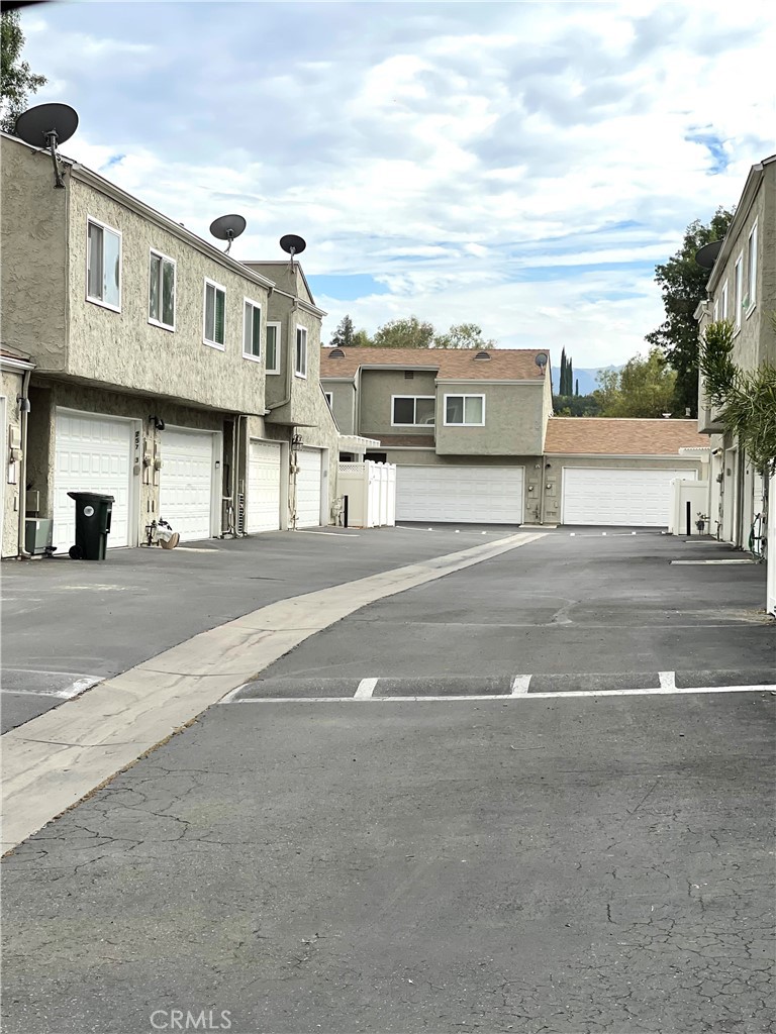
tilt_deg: -0.8
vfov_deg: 30.3
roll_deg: -1.5
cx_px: 388
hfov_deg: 22.9
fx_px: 1913
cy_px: 517
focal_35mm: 64
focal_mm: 7.5
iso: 20
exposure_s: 1/1429
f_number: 2.2
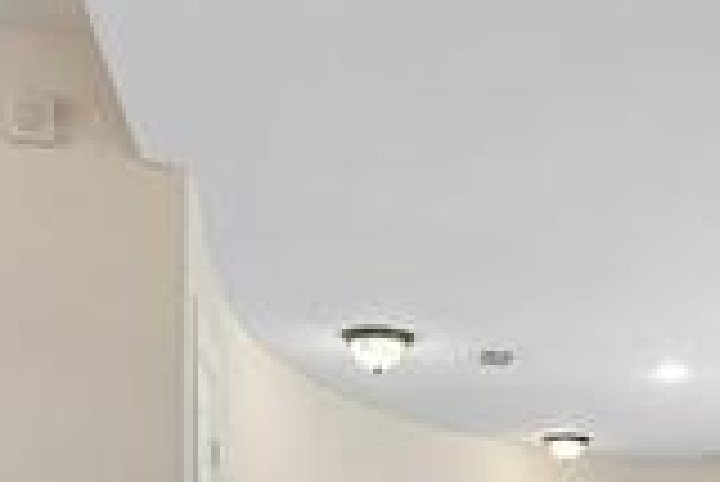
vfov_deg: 21.6
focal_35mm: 56
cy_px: 649
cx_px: 558
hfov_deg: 34.7
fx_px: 1121
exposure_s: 1/15
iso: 400
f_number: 8
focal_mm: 14
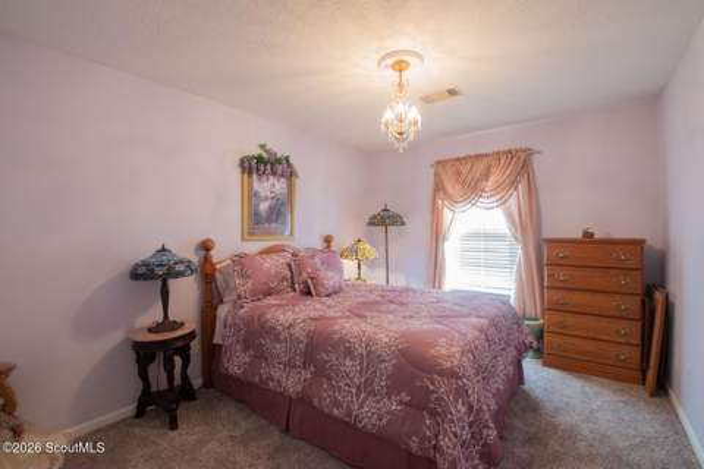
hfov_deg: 100.4
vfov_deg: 77.3
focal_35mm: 15
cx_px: 352
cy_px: 234
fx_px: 293
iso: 1250
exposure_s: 1/13
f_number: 9
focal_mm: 10
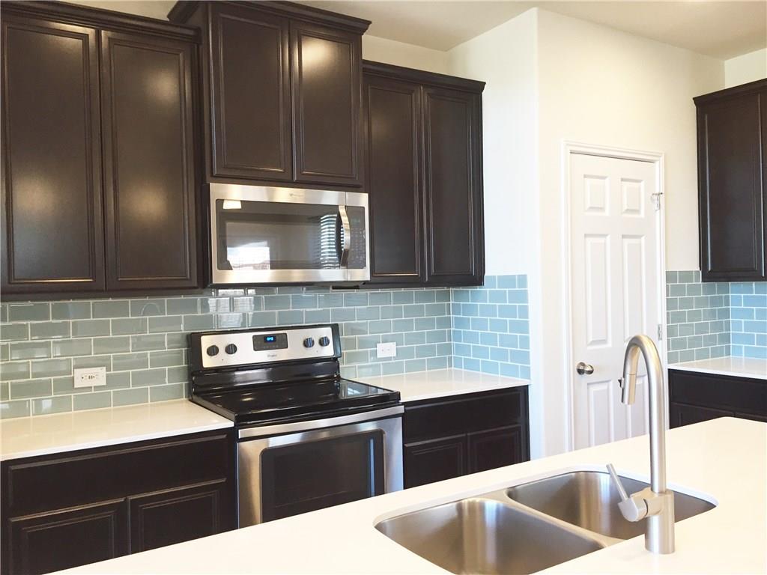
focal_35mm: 29
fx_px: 643
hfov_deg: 61.7
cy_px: 288
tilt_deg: +0.2
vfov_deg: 48.2
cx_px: 384
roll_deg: +0.6
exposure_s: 1/30
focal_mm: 4.15
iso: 50
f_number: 2.2
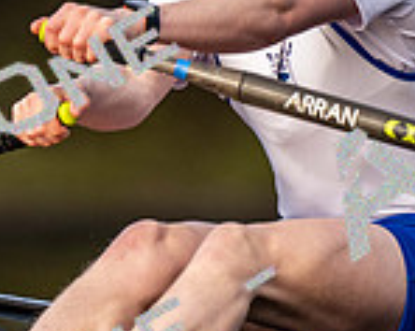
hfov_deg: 0.9
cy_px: -4
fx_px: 27157
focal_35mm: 2214
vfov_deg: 0.7
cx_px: 95
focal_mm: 600
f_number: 4
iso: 1000
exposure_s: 1/2500
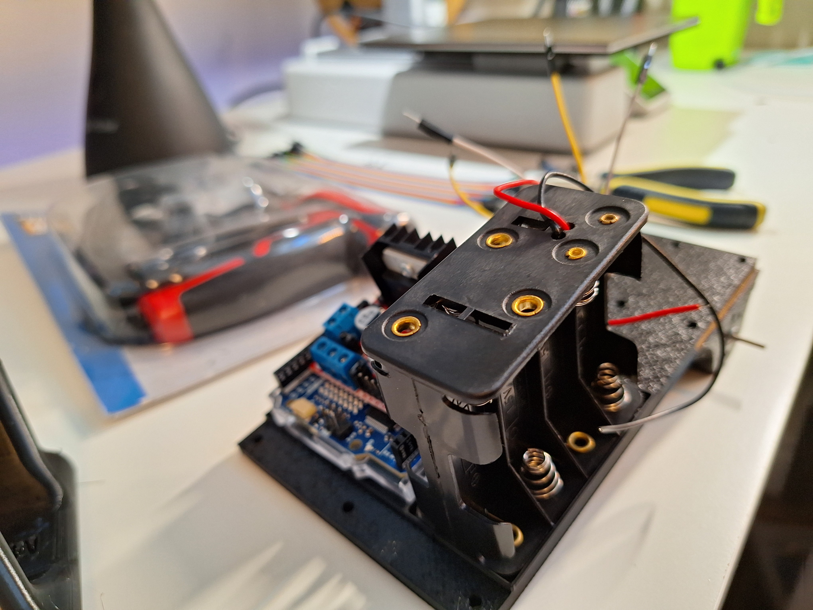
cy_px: 305
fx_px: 540
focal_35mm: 23
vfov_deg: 58.9
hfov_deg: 73.9
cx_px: 406
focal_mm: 5.54
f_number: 1.8
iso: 80
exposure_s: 1/50
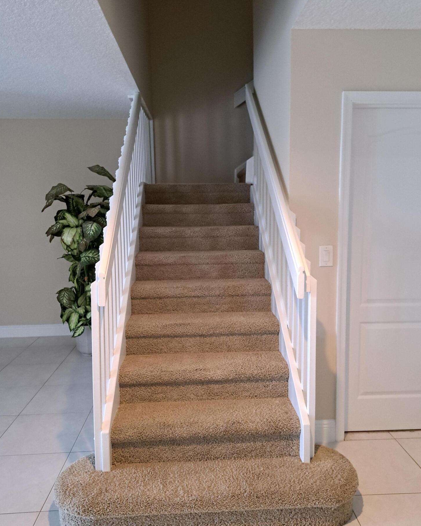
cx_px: 208
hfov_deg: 54.9
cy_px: 252
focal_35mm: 26
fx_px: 405
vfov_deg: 66.0
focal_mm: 5.23
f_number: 1.8
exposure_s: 1/40
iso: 500
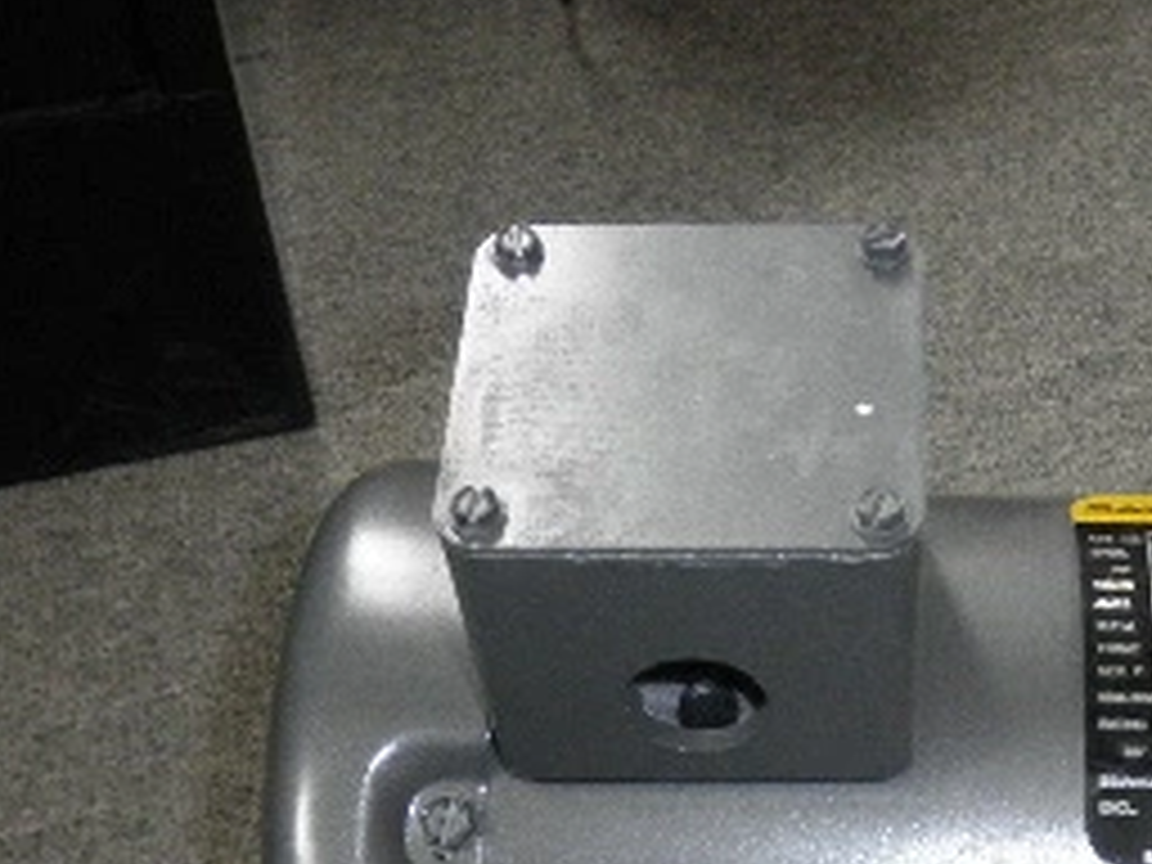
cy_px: 1026
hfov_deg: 27.3
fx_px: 2330
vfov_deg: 19.8
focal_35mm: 70
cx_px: 909
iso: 200
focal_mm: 5
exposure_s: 1/30
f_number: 3
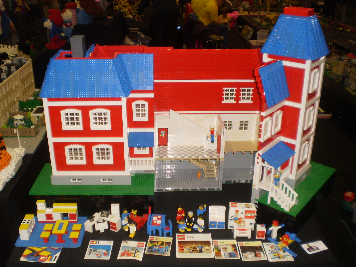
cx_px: 178
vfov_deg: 39.7
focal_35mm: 36
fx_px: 370
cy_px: 134
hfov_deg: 51.4
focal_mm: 6.3
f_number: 3.1
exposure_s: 1/30
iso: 125
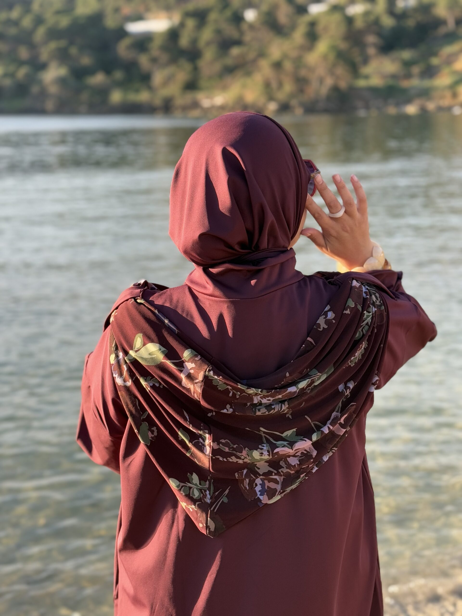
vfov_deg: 39.7
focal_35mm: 48
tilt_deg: -11.8
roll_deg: +0.2
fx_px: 854
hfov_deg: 30.3
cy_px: 308
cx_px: 231
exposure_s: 1/928
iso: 80
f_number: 1.78
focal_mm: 6.76
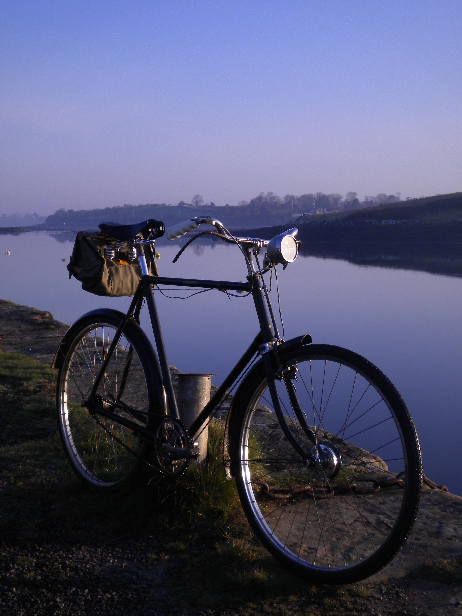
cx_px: 231
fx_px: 925
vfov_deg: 36.8
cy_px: 308
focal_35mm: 52
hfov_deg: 28.0
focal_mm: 9.3
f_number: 5.6
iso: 80
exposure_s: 1/308
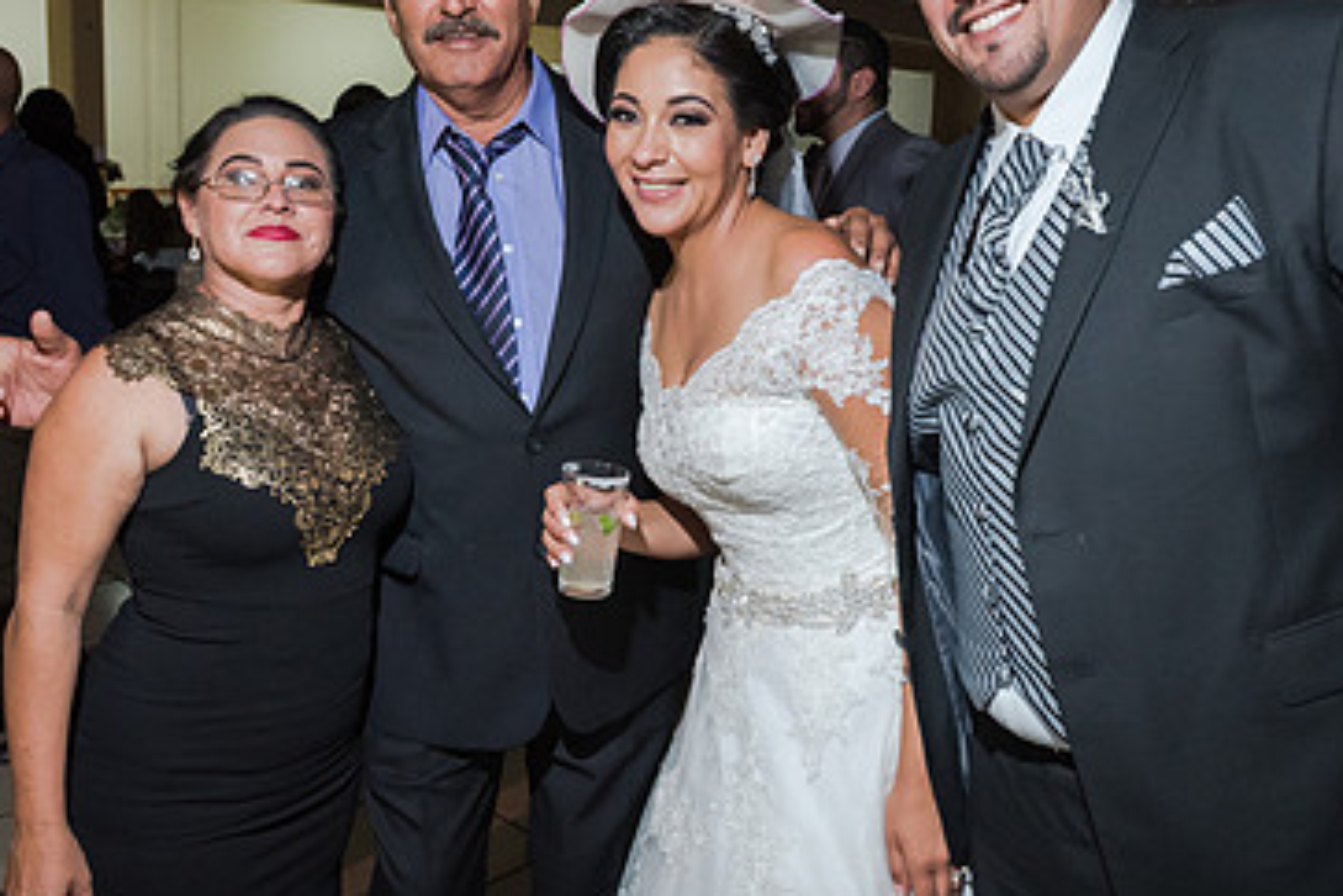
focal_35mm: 34
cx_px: 732
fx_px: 1268
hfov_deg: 55.7
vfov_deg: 38.7
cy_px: 350
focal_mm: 17
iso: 1600
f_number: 3.5
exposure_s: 1/100
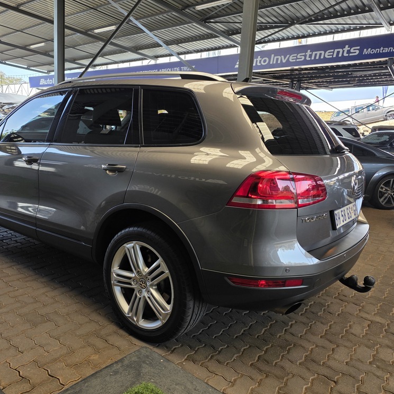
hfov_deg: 56.9
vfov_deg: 57.3
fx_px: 361
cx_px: 161
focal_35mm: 28
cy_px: 195
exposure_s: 1/180
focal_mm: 6.25
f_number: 1.7
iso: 32
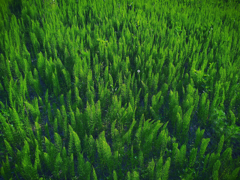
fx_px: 180
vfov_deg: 53.1
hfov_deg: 67.3
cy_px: 90
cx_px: 120
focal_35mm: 26
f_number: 2.2
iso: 100
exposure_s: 1/294
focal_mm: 3.81
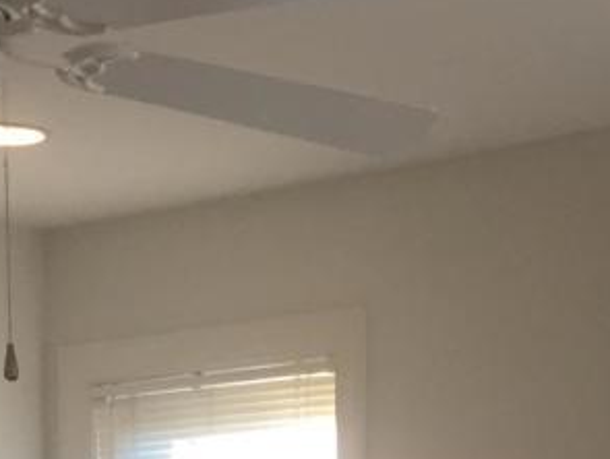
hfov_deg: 14.7
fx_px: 2364
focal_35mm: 134
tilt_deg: -6.8
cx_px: 355
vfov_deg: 10.1
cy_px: 978
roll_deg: -0.6
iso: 50
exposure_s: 1/30
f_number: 2.2
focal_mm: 4.15
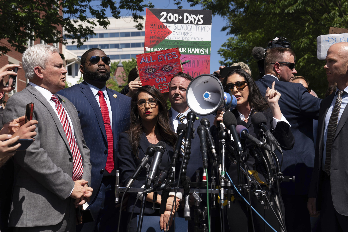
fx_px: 512
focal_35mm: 53
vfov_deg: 25.5
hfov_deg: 37.5
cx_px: 193
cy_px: 106
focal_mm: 47
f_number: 5.6
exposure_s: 1/500
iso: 80
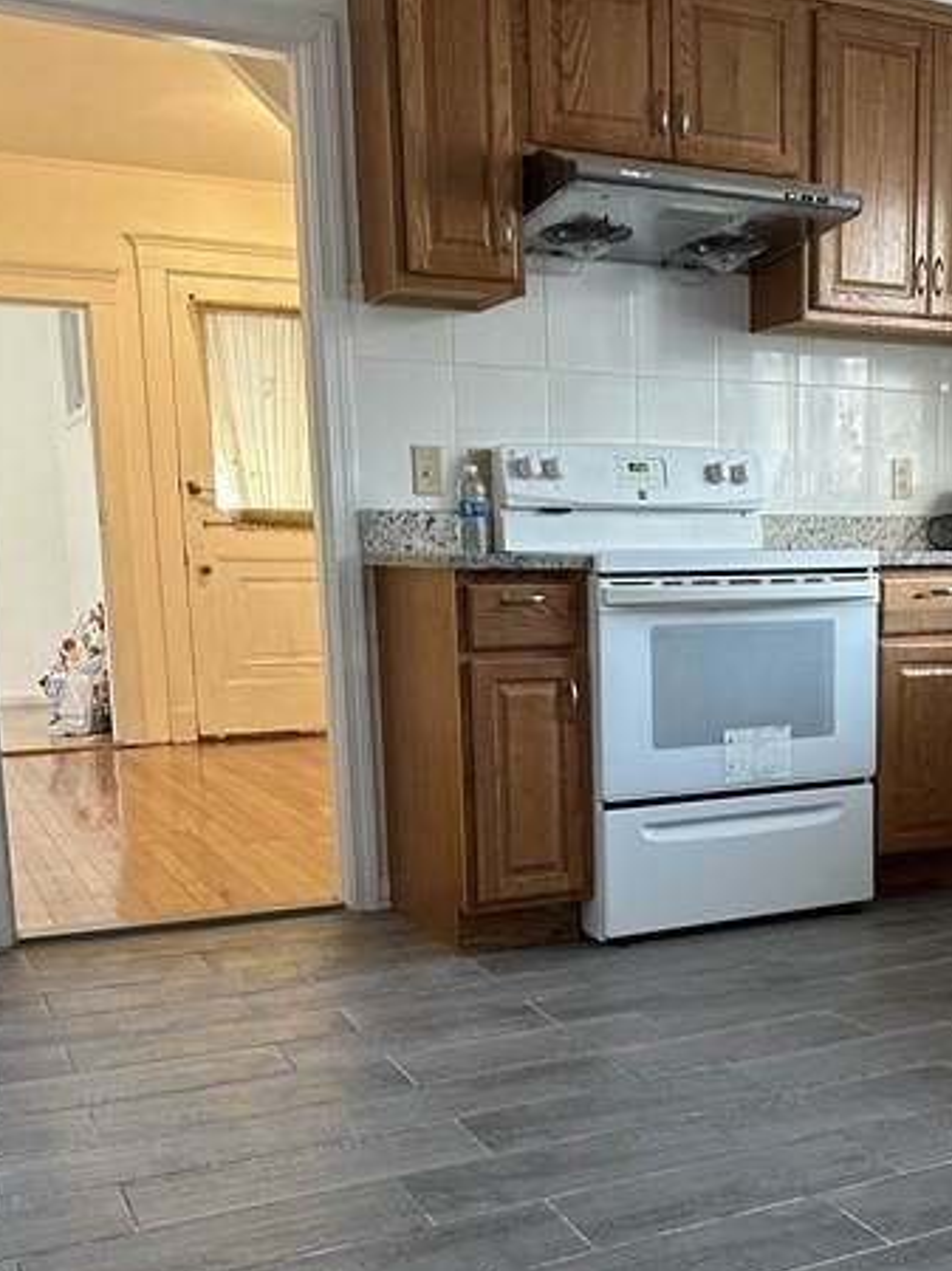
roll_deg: +0.8
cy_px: 811
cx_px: 749
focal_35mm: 41
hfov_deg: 34.1
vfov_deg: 45.3
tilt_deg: -9.1
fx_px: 1505
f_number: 1.78
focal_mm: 6.86
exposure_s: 1/60
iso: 200
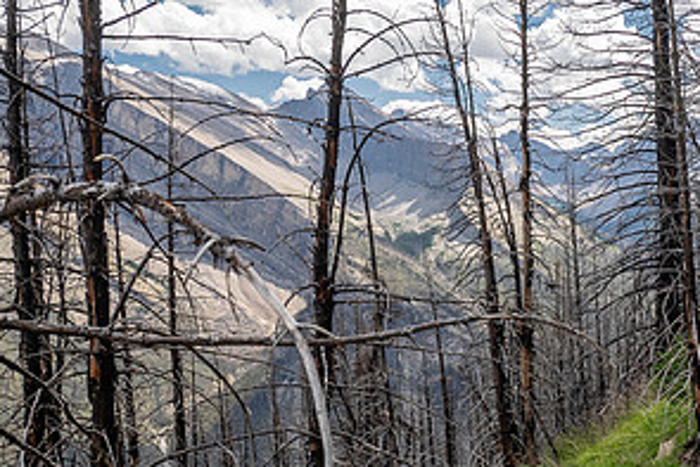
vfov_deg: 27.1
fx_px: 953
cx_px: 529
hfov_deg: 39.2
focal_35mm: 49
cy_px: 364
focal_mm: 12
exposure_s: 1/80
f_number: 8
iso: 200
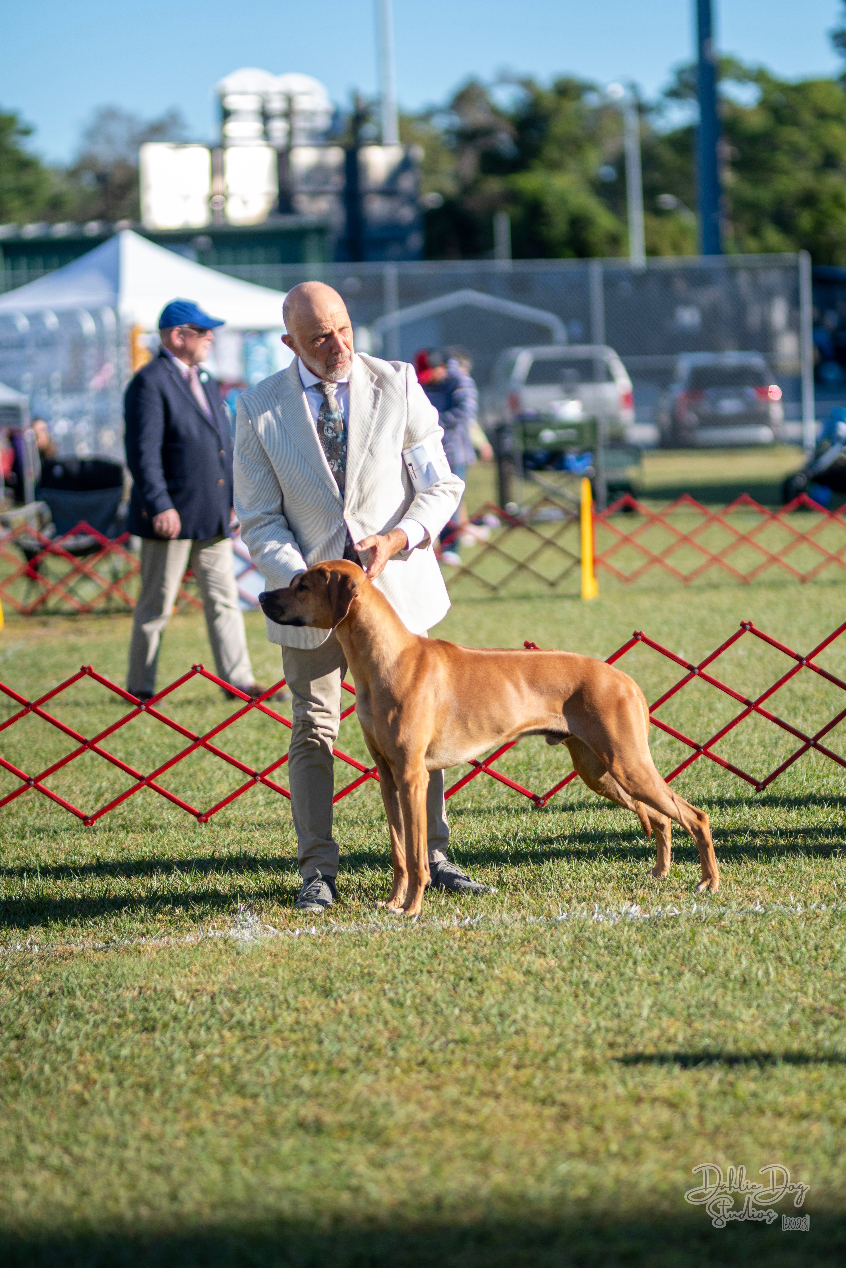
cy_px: 634
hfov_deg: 10.8
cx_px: 423
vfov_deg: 16.1
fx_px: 4476
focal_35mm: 127
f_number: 1.4
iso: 160
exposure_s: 1/5000
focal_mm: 85
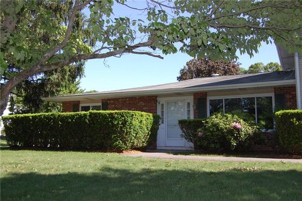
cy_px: 100
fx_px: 289
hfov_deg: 55.2
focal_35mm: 34
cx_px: 151
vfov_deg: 38.3
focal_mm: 23
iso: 320
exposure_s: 1/500
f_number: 5.6
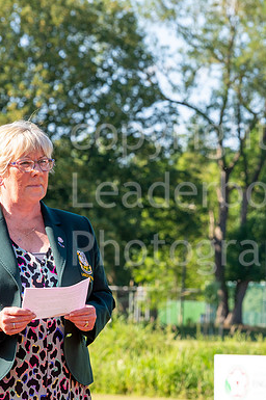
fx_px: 2010
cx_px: 207
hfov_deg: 7.6
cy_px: 200
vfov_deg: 11.4
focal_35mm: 181
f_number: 8
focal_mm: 120
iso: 200
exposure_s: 1/320
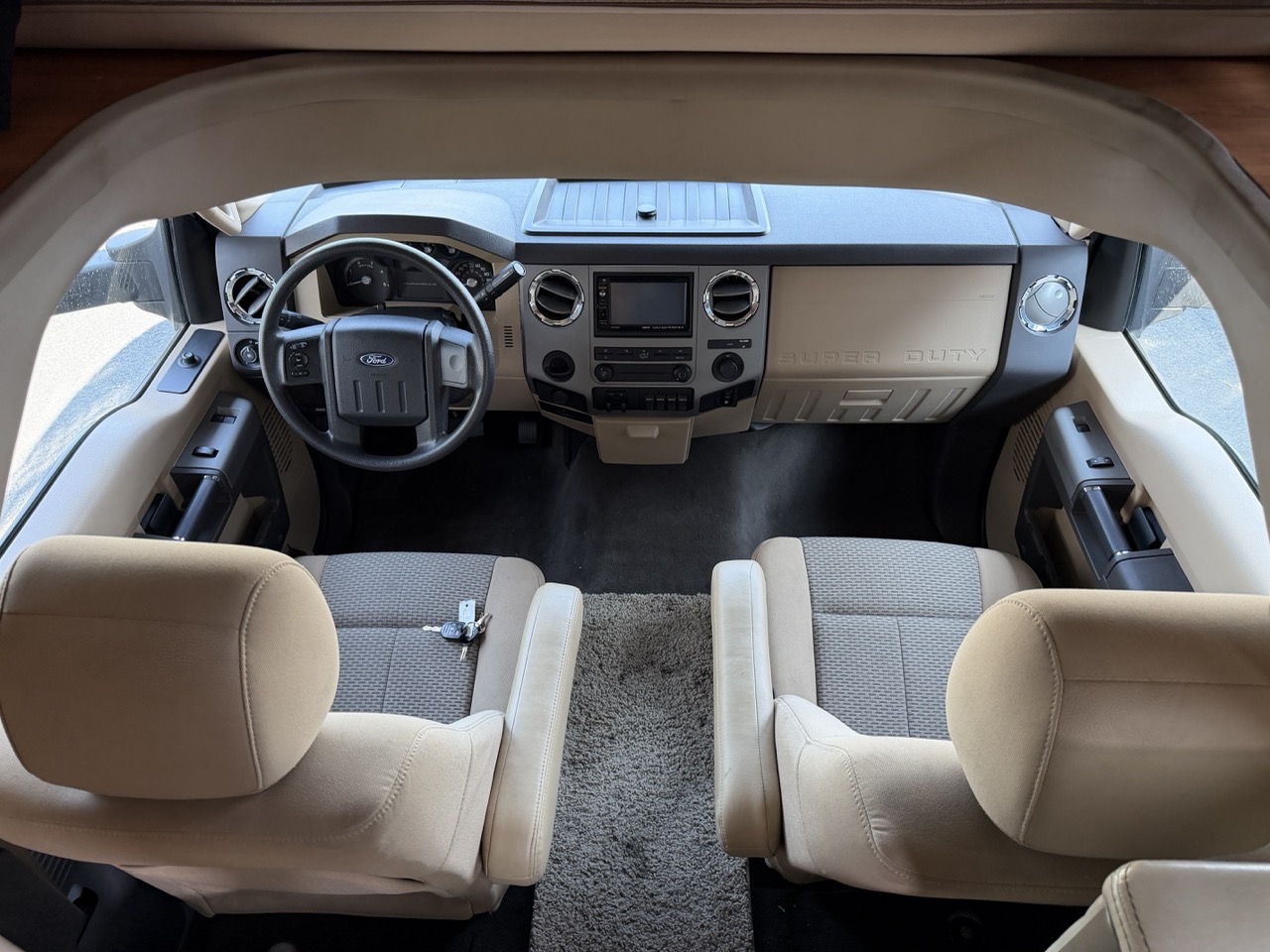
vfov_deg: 56.8
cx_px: 635
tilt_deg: -47.2
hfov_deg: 71.6
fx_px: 881
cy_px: 476
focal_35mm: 24
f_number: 1.78
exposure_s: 1/95
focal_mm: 6.76
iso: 200
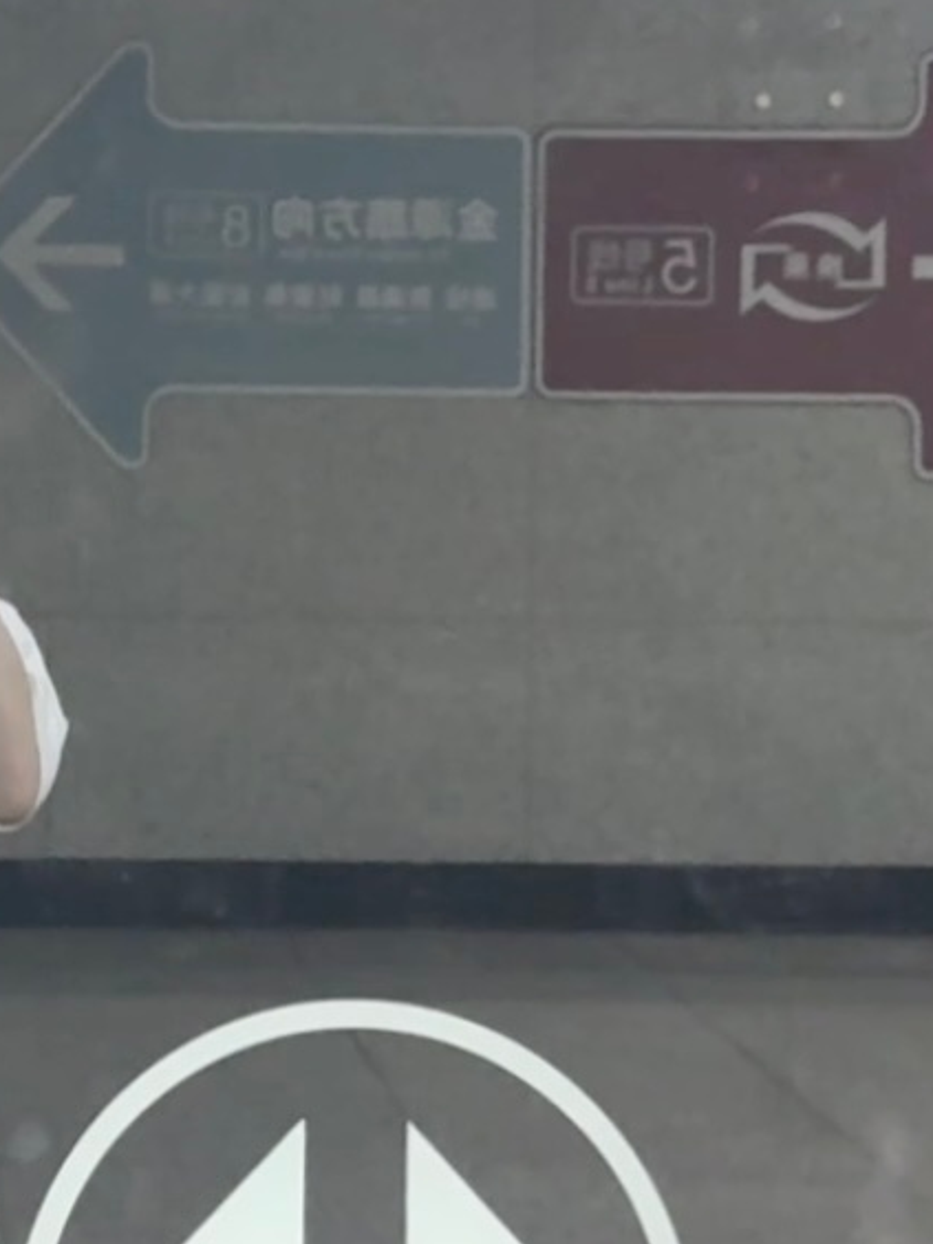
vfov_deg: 16.7
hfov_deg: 12.4
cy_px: 760
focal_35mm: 118
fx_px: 4241
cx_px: 64
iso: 640
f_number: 1.78
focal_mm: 6.76
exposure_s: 1/33
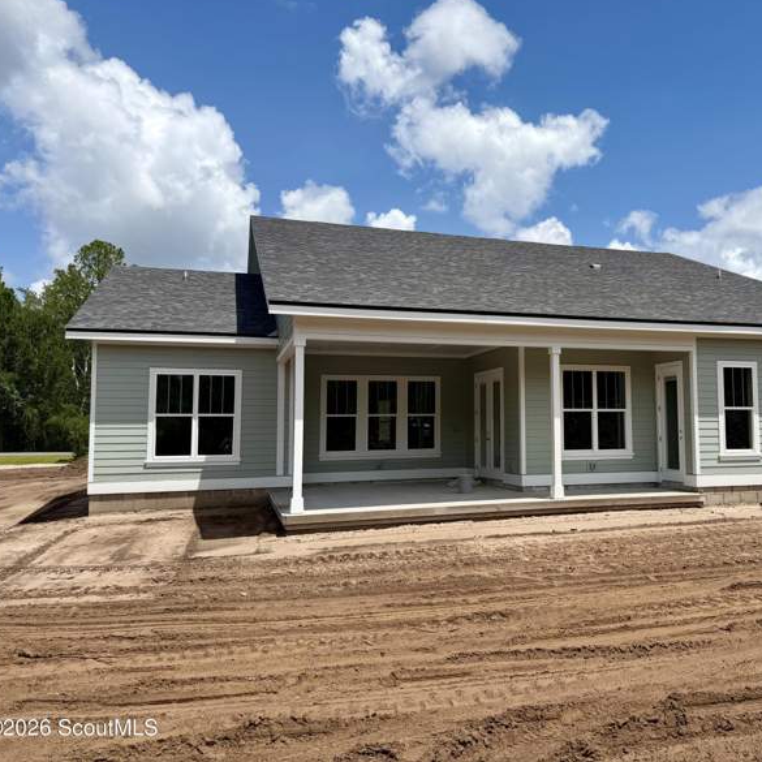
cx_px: 505
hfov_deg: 54.5
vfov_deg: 55.6
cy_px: 373
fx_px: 722
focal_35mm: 29
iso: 80
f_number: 1.78
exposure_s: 1/6173
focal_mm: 6.76
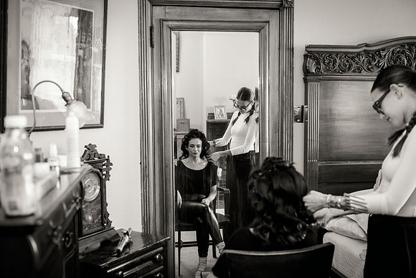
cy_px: 139
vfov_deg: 33.4
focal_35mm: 40
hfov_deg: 48.4
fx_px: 462
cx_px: 208
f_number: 3.2
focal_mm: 40
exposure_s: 1/40
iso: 400
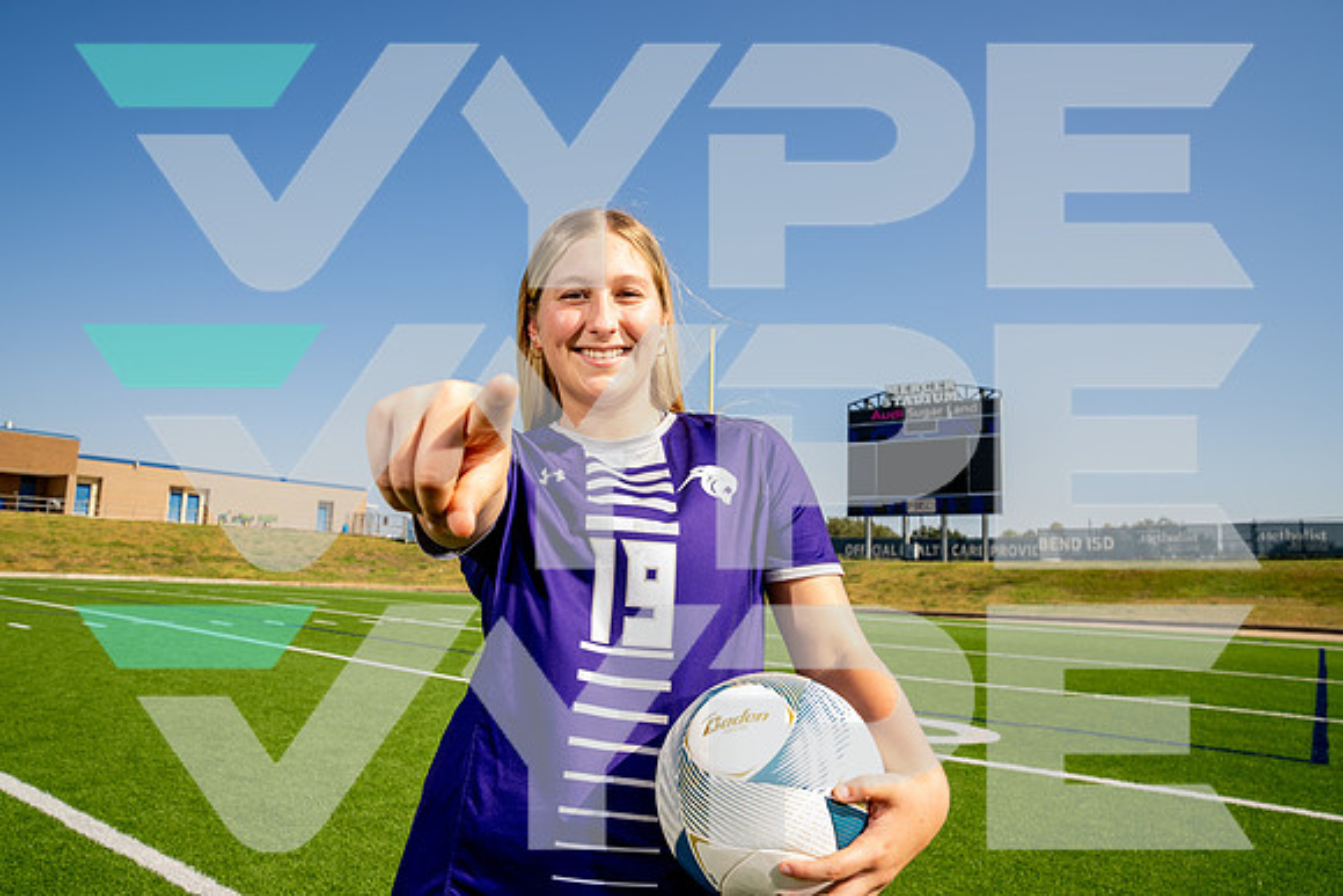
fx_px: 896
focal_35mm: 24
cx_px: 672
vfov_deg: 53.2
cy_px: 448
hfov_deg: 73.7
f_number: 7.1
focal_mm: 24
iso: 50
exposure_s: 1/125
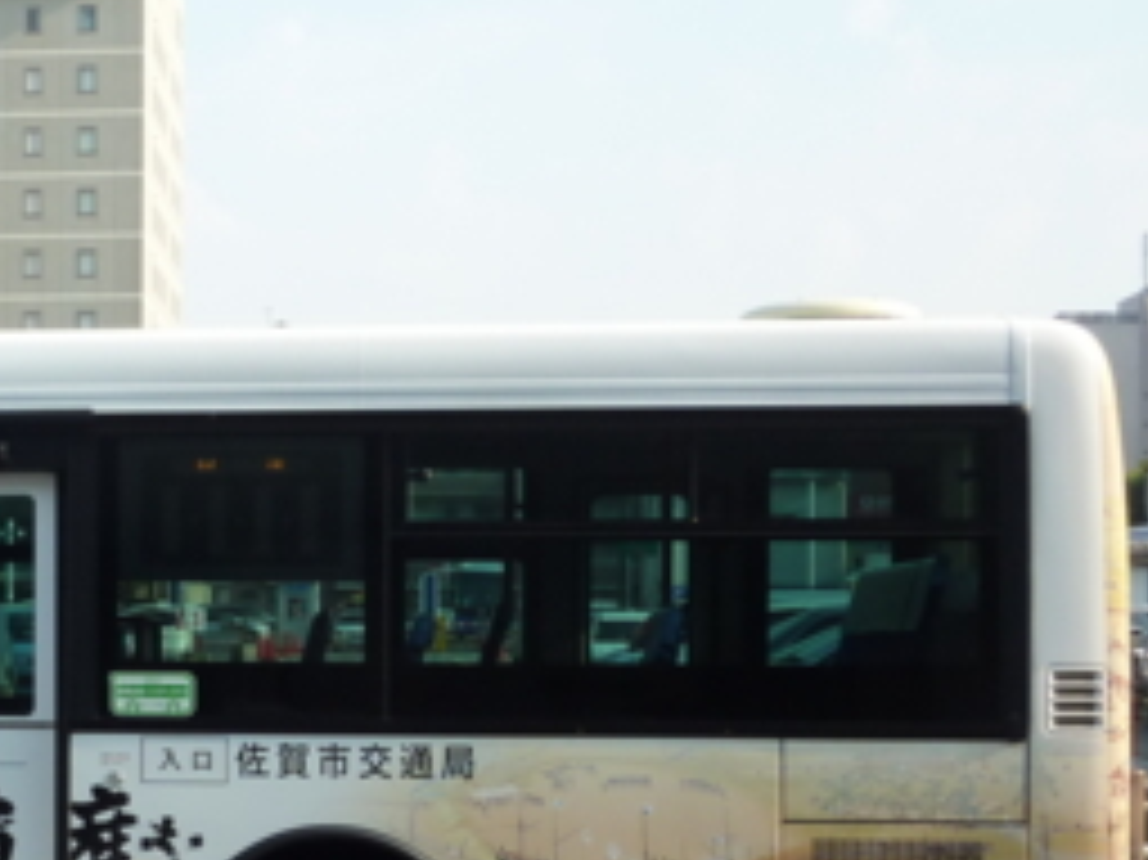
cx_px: -104
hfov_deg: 20.0
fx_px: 3116
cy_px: 648
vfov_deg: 15.6
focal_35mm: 94
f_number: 4
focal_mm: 6.5
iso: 125
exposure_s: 1/250
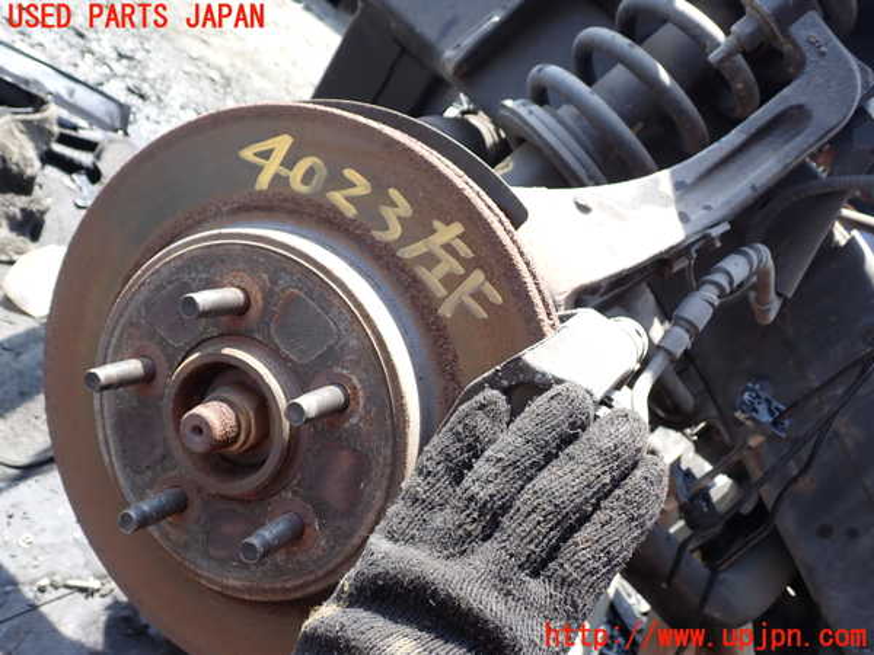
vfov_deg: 46.8
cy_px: 328
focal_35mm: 30
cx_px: 437
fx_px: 757
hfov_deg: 60.0
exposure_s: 1/160
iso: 100
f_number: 3.2
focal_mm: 5.4
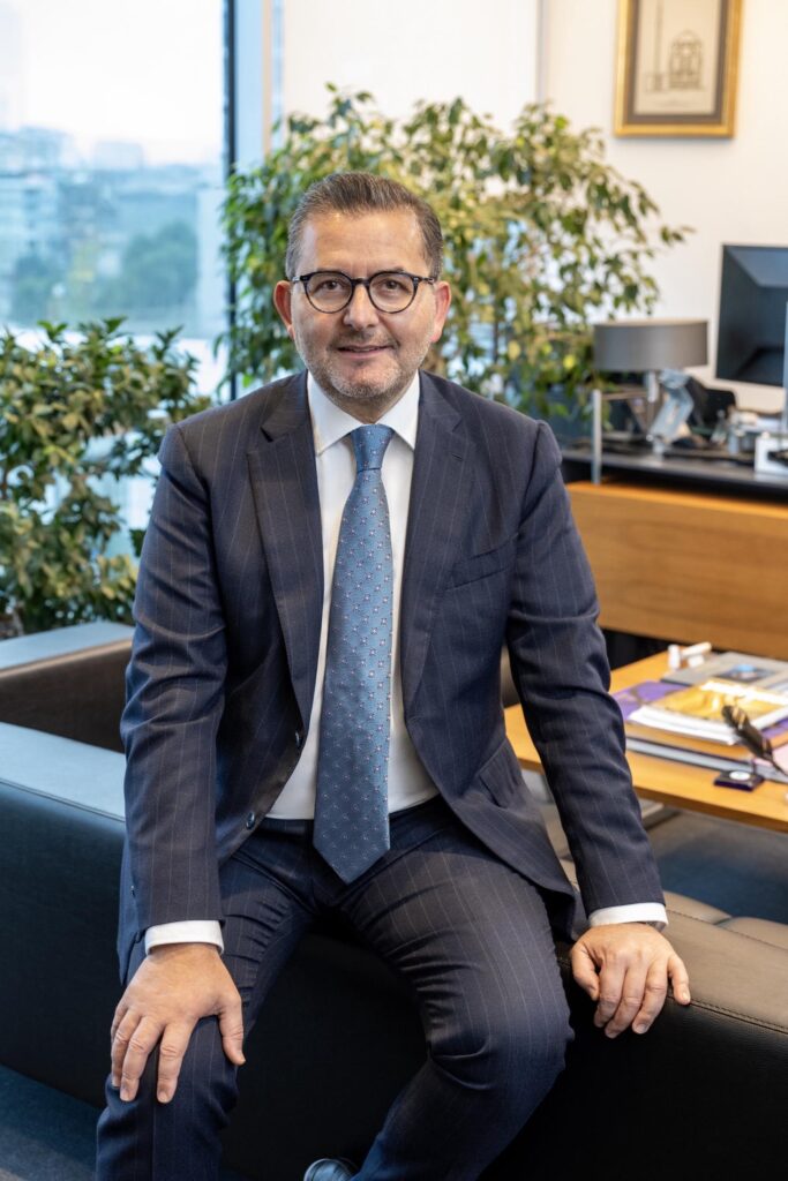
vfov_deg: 37.5
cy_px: 590
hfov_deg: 25.5
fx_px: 1739
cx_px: 394
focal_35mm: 53
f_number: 4
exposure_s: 1/60
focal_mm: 53
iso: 1100
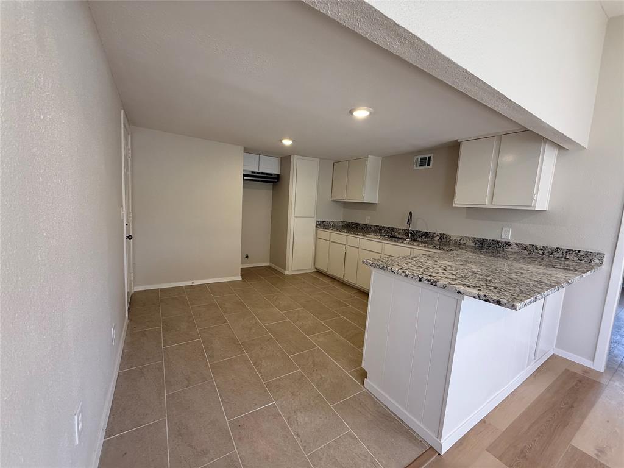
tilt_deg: -5.8
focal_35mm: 14
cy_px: 234
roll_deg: -3.0
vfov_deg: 85.7
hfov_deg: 102.1
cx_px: 312
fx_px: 252
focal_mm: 2.22
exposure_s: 1/120
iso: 125
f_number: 2.2
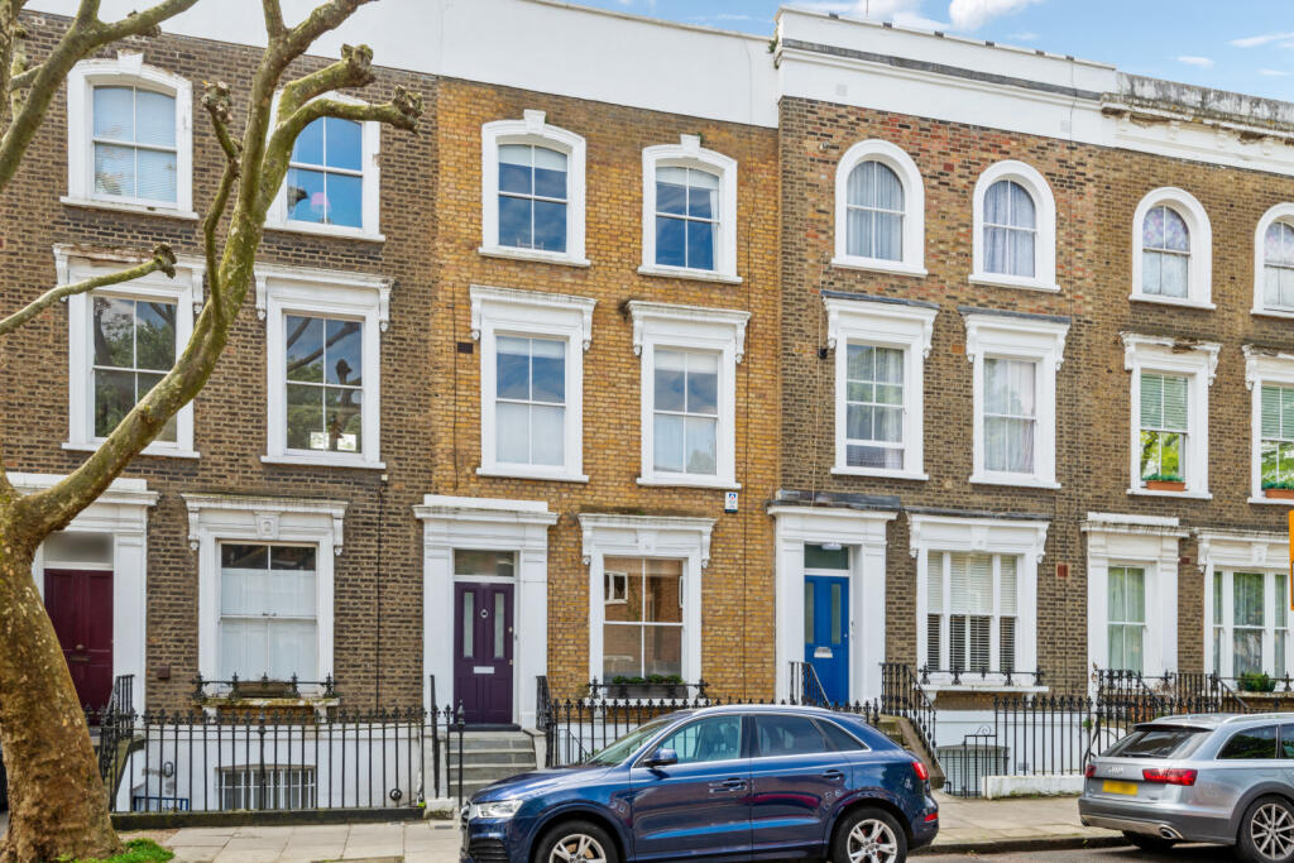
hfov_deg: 69.4
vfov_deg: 49.6
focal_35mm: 26
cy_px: 432
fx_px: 935
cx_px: 647
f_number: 11
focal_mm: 26
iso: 250
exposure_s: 1/125
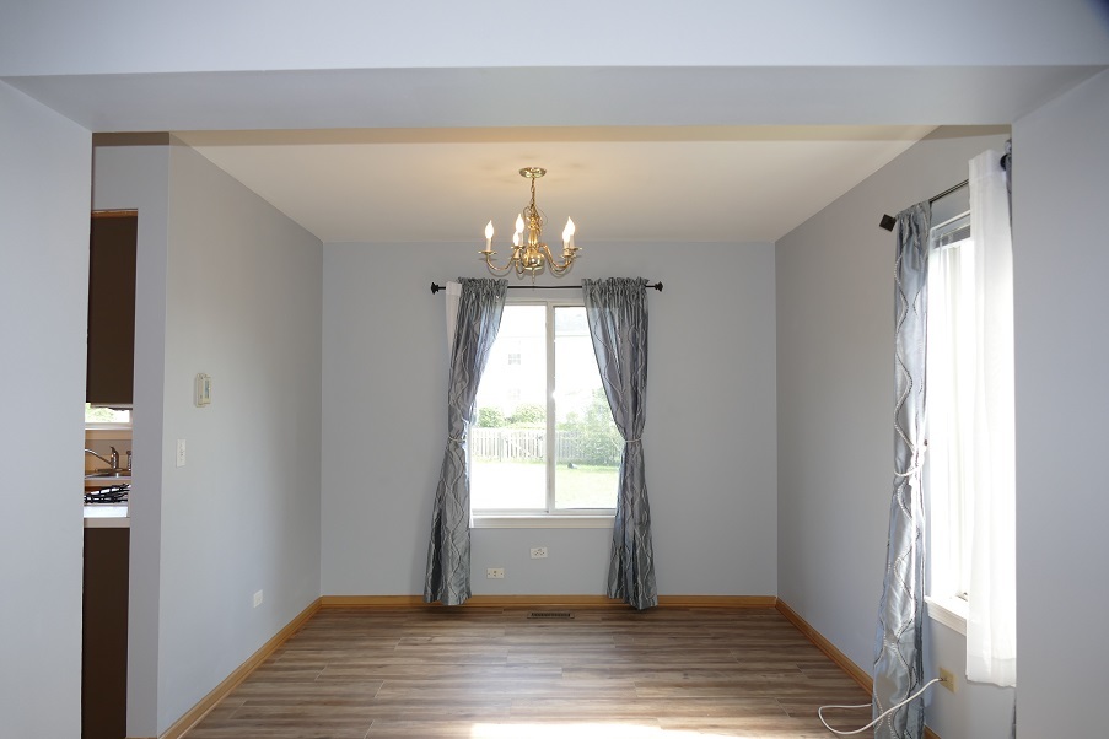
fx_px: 770
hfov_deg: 71.5
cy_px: 370
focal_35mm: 25
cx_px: 554
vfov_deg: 51.3
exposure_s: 1/80
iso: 125
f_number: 2.8
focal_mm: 9.12
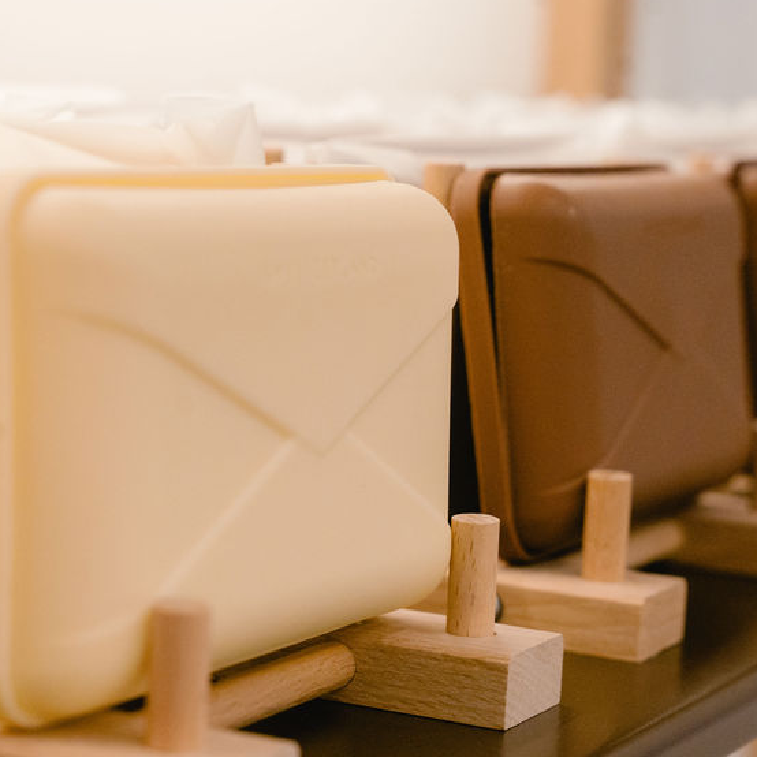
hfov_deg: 15.8
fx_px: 2722
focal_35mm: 110
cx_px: 421
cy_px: 393
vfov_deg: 15.8
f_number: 5.6
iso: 3200
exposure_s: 1/250
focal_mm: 70
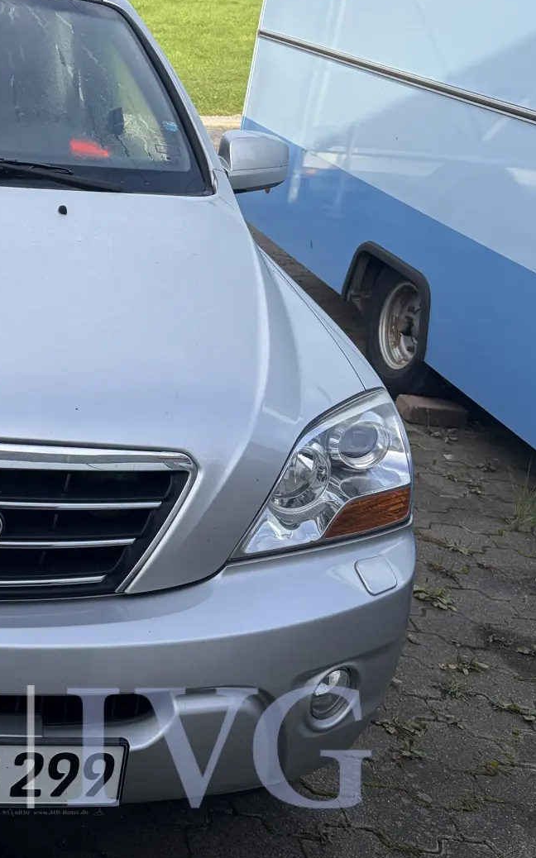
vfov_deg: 39.4
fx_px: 1193
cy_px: 332
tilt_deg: -14.6
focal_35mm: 51
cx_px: -104
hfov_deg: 23.2
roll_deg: -4.5
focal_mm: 5.96
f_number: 1.6
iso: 50
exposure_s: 1/973
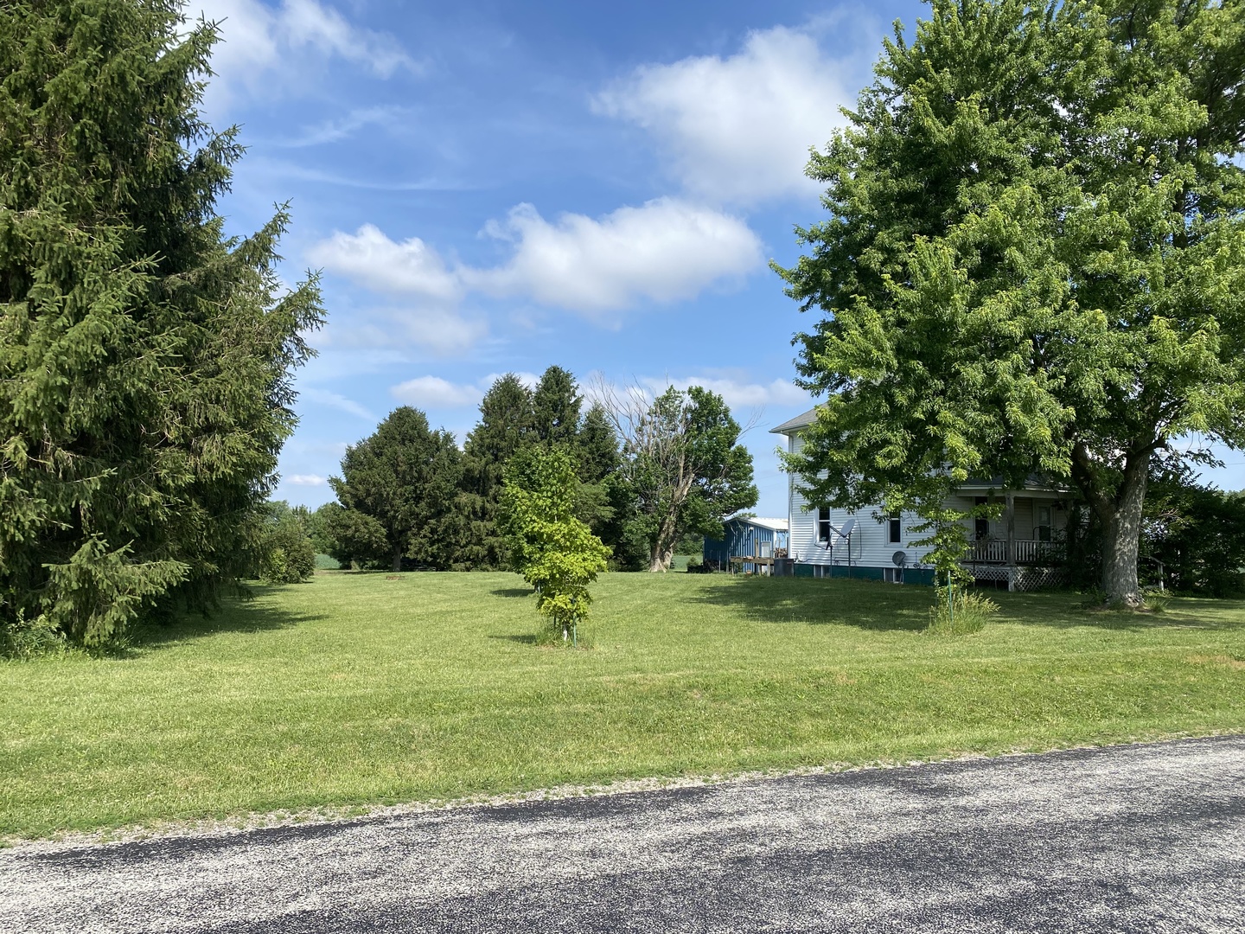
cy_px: 467
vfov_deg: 53.1
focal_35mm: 26
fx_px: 935
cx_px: 622
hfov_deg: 67.3
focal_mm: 4.25
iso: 32
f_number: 1.8
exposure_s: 1/2890
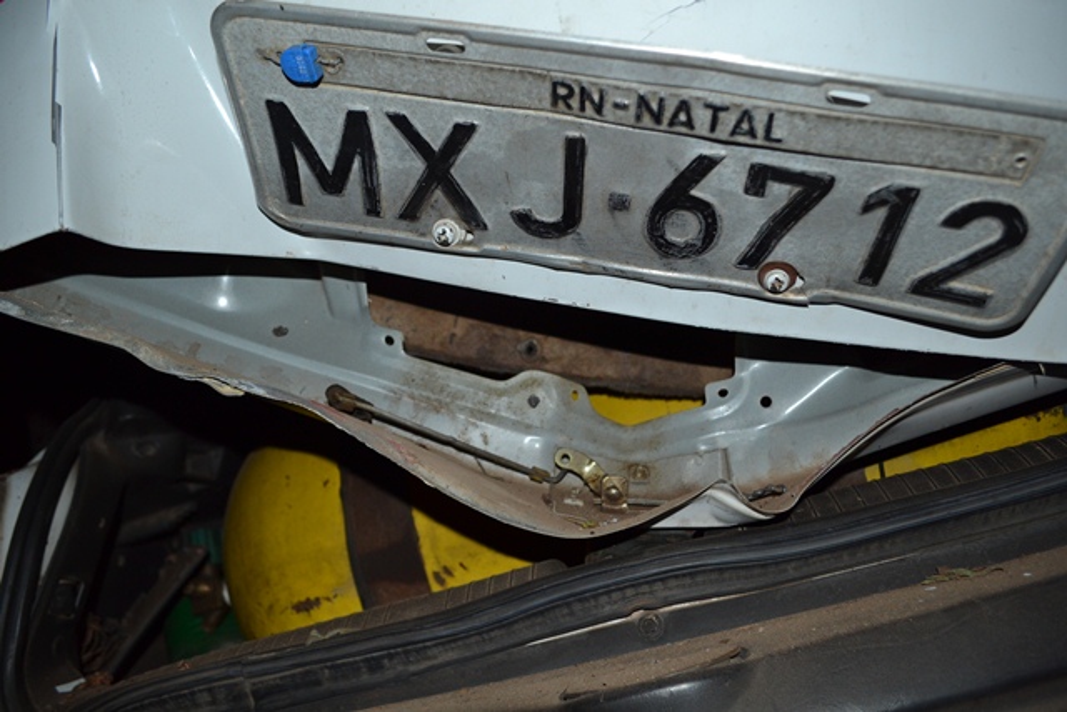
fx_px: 800
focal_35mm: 27
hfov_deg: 67.4
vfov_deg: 48.0
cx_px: 534
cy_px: 356
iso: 400
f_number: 3.5
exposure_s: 1/60
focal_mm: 18
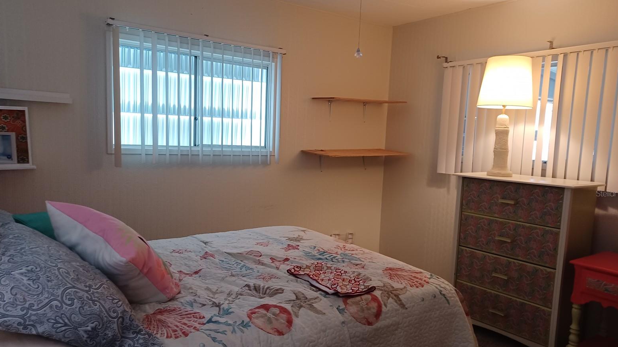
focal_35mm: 28
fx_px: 459
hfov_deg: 67.9
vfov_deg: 41.4
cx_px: 316
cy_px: 193
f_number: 1.8
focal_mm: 4.6
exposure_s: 1/40
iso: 320
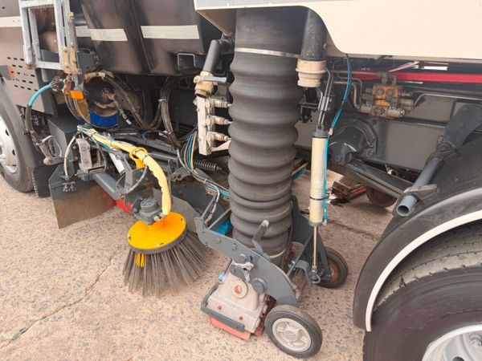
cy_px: 180
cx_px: 241
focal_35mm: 24
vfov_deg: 56.8
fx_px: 334
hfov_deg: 71.6
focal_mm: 6.76
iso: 160
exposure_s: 1/121
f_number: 1.78
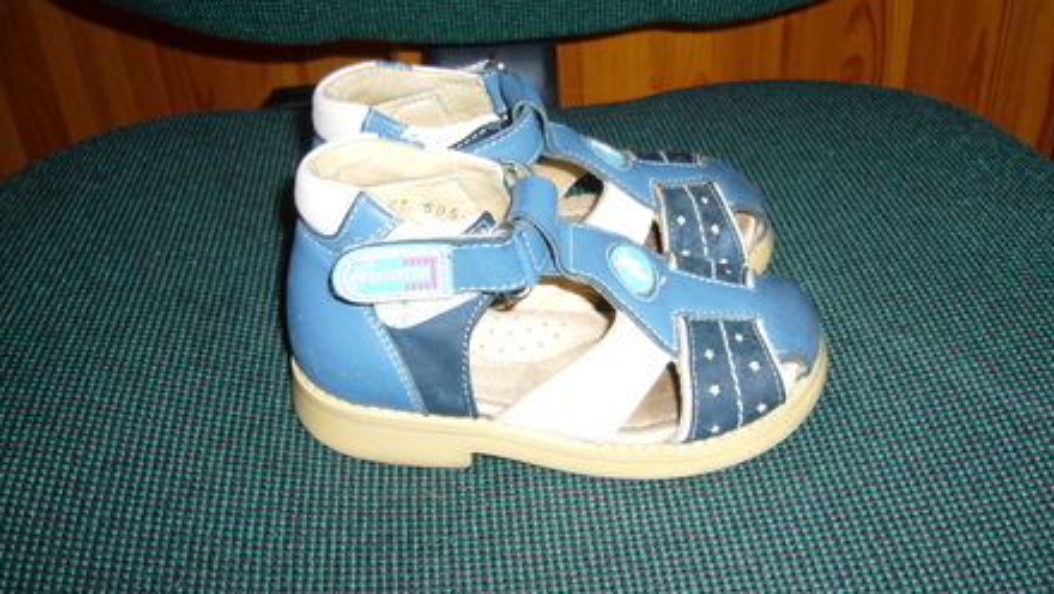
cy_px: 271
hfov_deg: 51.6
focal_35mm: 39
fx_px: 1090
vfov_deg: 30.5
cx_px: 534
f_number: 2.8
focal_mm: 5.8
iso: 100
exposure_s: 1/30
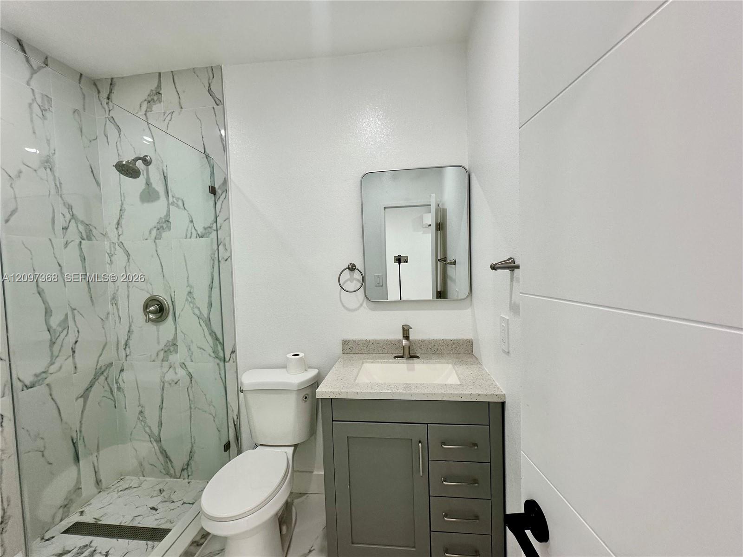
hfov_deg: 102.1
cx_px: 372
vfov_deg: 85.7
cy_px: 278
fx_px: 300
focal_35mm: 14
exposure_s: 1/120
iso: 160
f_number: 2.2
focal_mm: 2.22
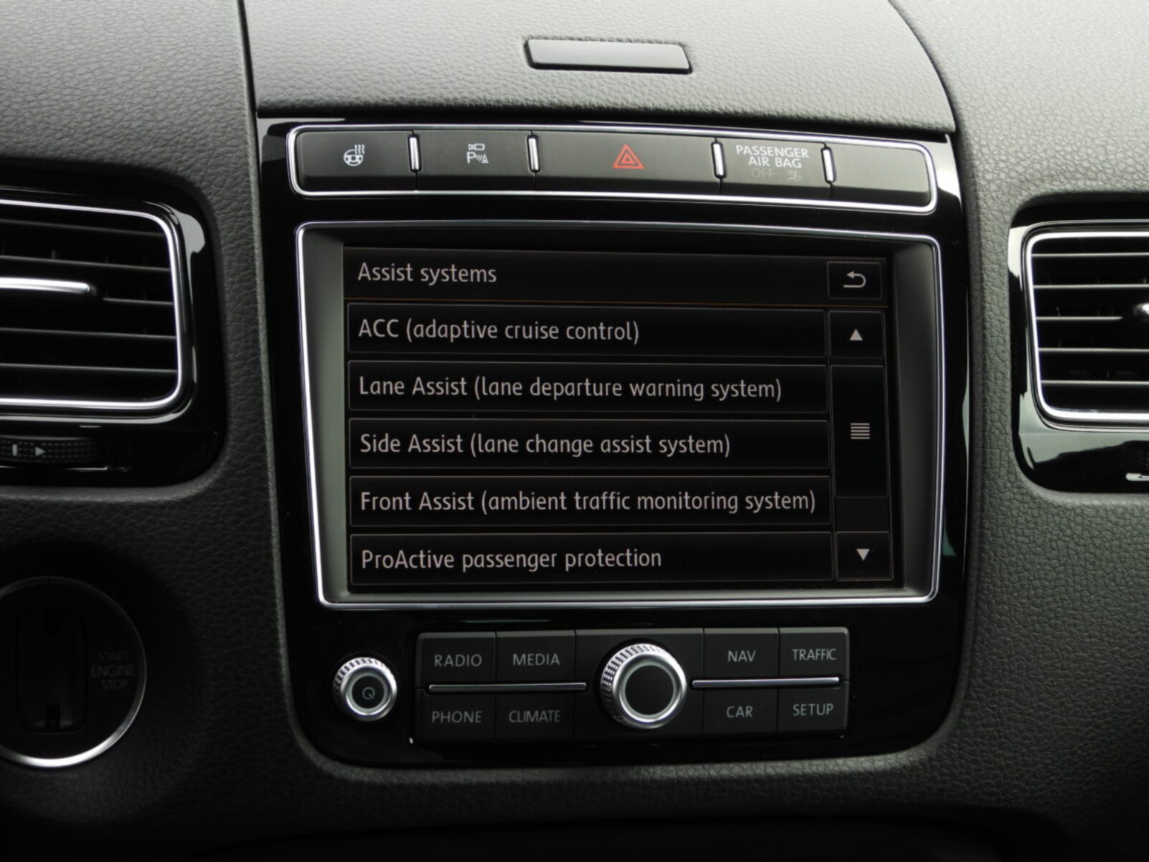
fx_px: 2656
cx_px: 574
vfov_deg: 18.4
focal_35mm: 80
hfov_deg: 24.4
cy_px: 431
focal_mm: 14.4
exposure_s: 1/160
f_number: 3.5
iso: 100
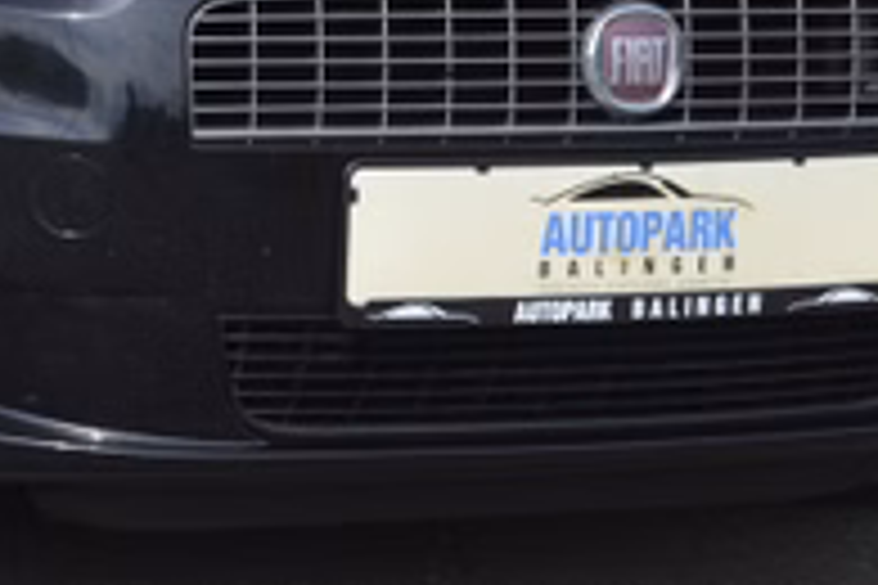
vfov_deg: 7.3
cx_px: -18
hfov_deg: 10.9
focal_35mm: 187
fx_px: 4560
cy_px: 27
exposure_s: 1/250
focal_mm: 38
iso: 100
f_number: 8
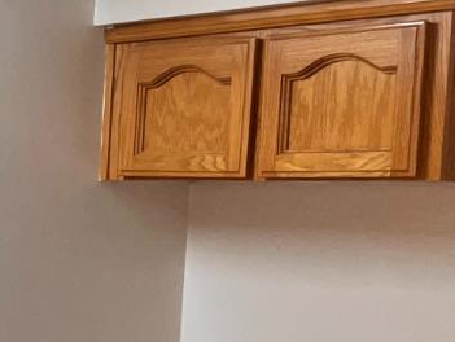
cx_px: -367
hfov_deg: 15.3
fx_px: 1461
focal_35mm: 111
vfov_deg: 13.3
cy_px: 293
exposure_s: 1/120
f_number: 1.6
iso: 64
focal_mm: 5.1
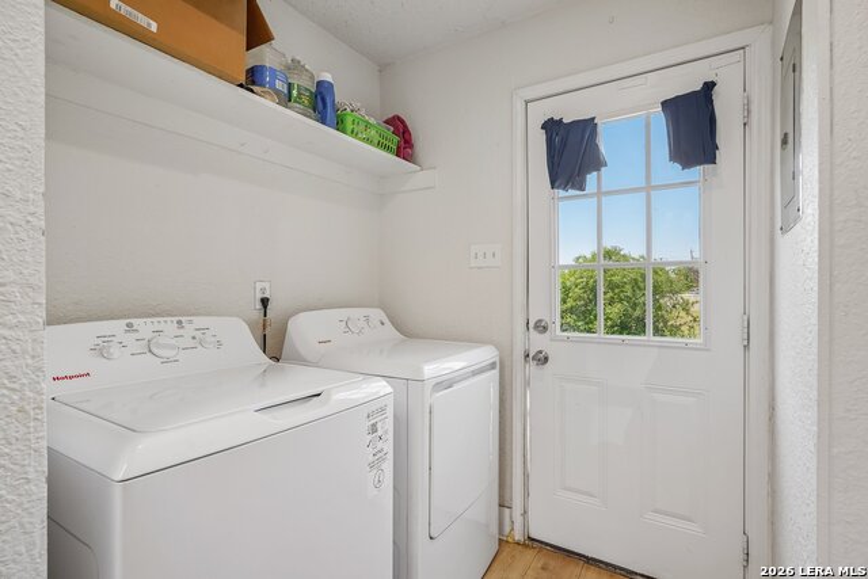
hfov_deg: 91.6
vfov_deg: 68.9
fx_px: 422
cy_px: 290
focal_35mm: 18
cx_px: 434
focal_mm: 17.5
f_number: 8
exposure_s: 1/30
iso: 125
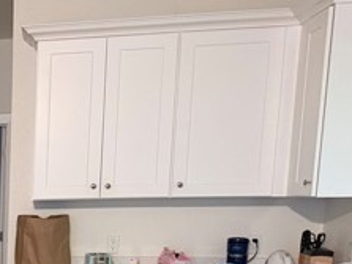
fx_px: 701
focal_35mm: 69
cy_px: 329
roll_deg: +1.1
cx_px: -131
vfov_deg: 19.8
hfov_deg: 24.0
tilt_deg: -8.4
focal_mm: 6.76
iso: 640
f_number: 1.78
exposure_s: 1/40
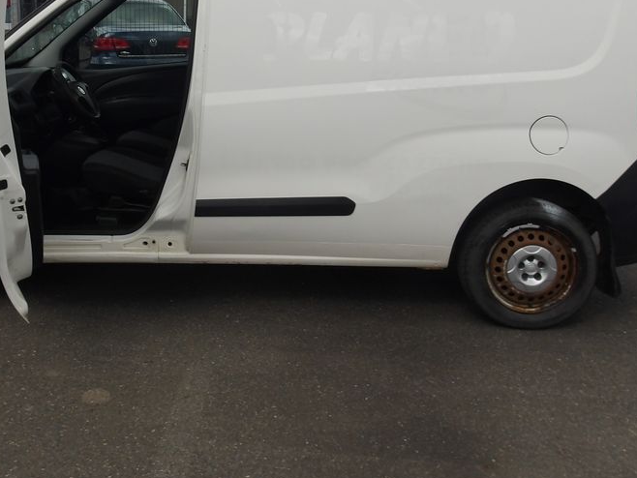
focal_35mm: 42
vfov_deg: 33.7
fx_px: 773
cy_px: 120
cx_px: 225
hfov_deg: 44.3
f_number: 10.4
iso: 100
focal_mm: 4.9
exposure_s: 1/106
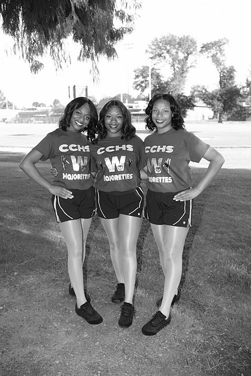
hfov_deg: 37.9
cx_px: 126
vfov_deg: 54.4
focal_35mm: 35
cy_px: 188
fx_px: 366
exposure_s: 1/250
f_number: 3.6
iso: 200
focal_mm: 23
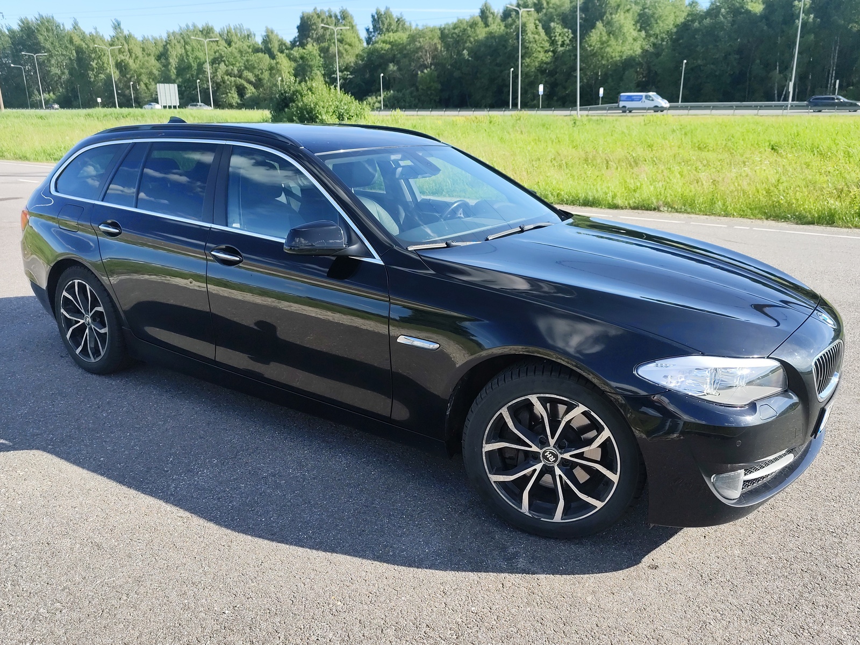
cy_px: 322
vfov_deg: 49.7
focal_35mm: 28
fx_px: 696
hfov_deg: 63.4
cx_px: 430
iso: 50
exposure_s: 1/449
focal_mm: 6.14
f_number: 1.65
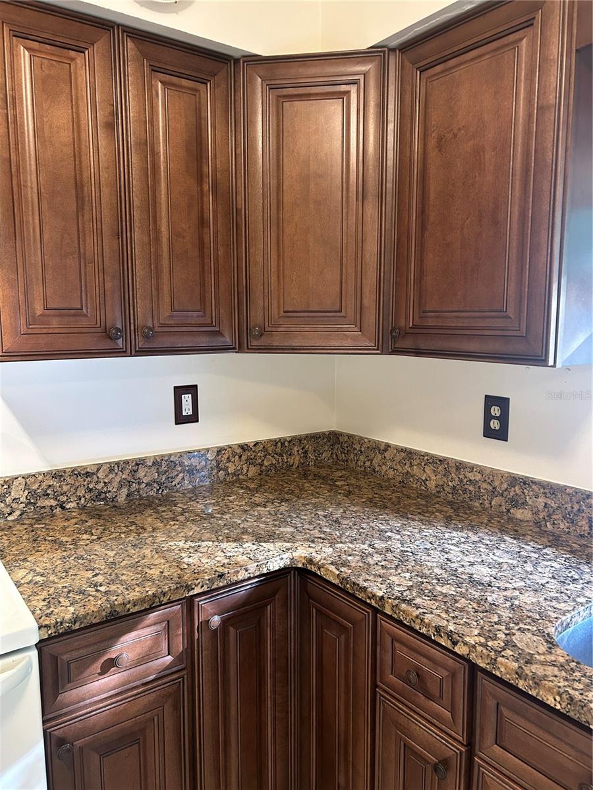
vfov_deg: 67.3
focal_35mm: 26
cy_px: 395
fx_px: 594
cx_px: 296
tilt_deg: -6.6
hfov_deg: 53.1
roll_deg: -0.1
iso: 200
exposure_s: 1/60
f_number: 1.5
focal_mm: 5.7
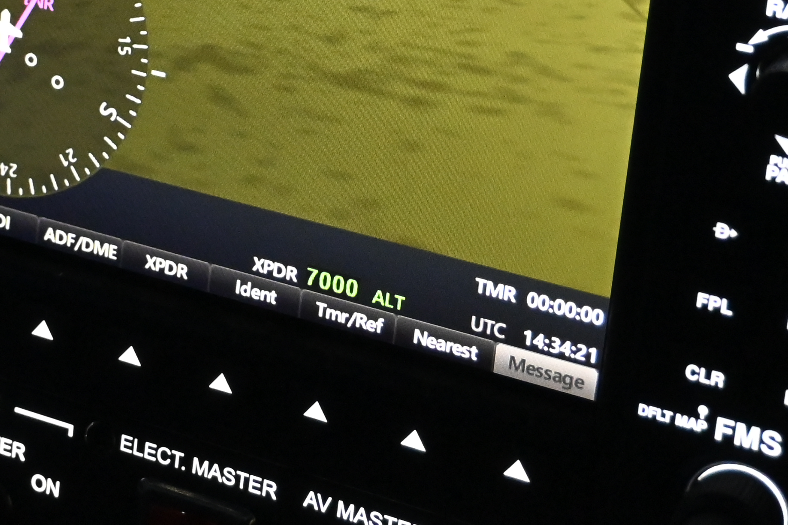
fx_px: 2239
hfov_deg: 19.5
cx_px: 47
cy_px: -232
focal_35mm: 102
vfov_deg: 12.8
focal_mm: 22.5
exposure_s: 1/125
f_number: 4
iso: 3200
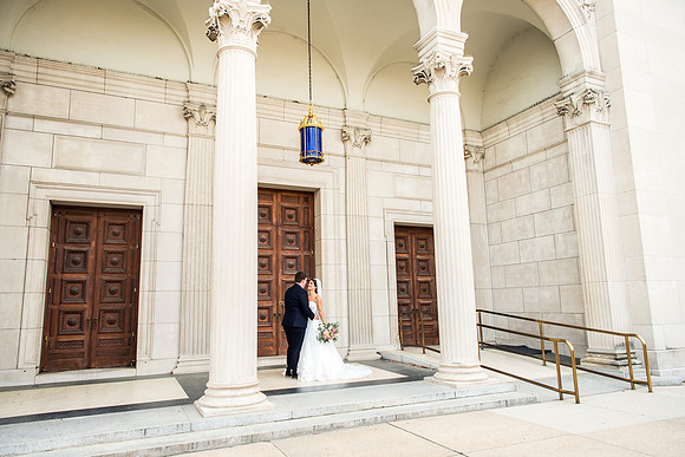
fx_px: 457
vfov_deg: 53.2
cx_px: 342
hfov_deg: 73.7
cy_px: 228
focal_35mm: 24
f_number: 2.8
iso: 125
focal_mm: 24
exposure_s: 1/500
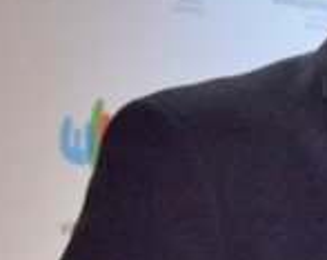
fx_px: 3554
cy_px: 277
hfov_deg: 5.1
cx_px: 767
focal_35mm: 368
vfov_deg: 4.2
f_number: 4.8
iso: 6400
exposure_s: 1/200
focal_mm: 48
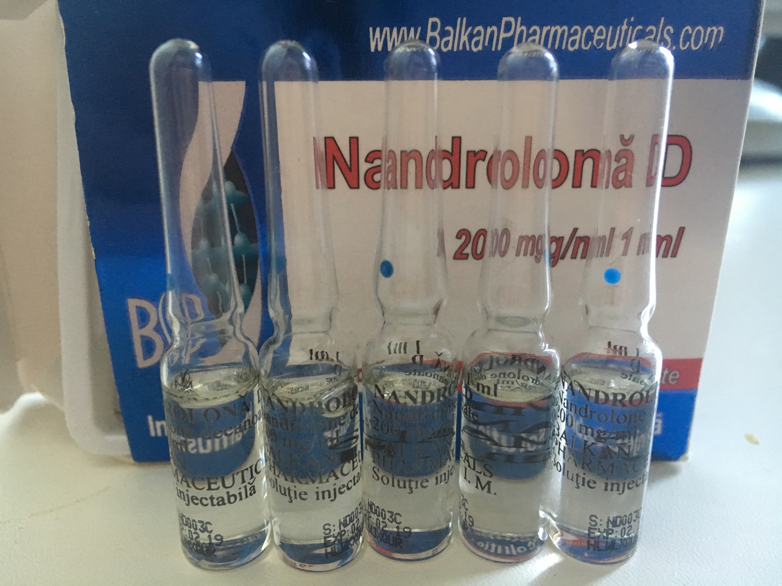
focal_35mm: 29
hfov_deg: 61.7
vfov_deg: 48.2
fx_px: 655
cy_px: 293
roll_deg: +0.6
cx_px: 391
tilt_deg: -20.3
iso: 200
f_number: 2.2
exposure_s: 1/25
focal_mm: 4.15
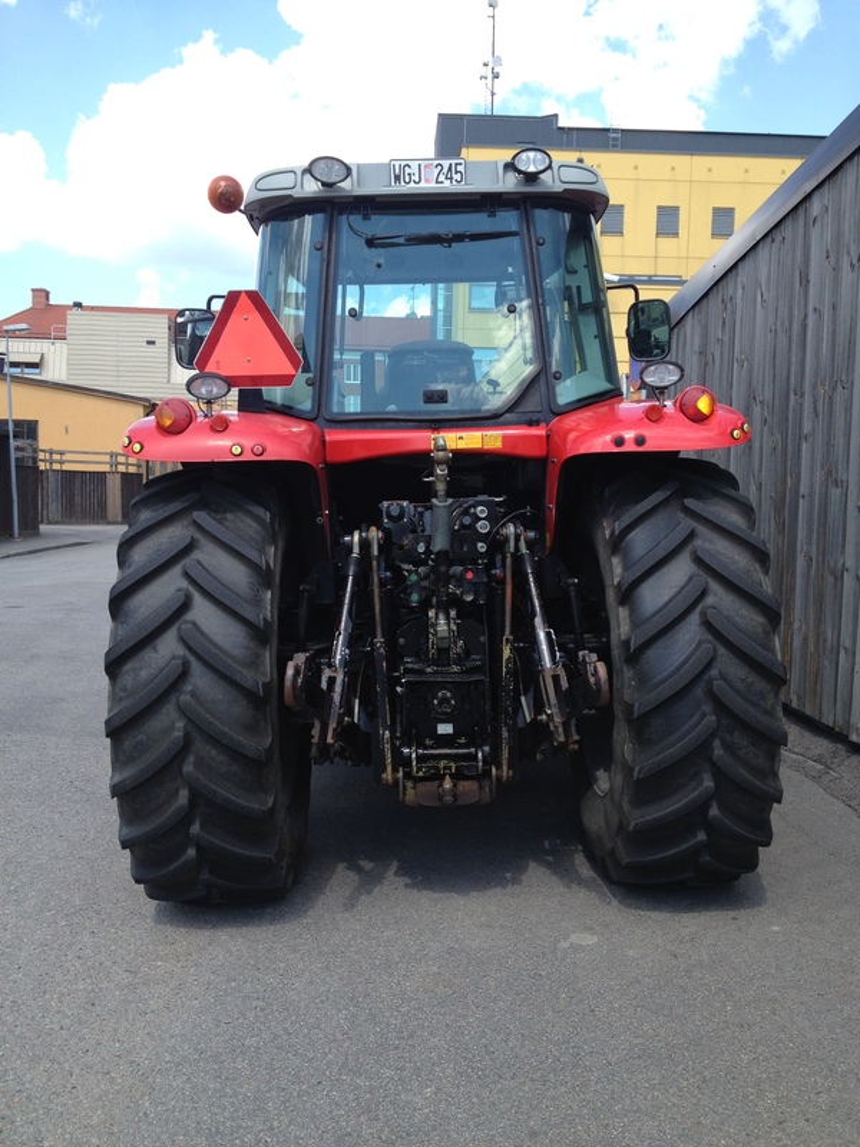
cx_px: 430
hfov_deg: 40.7
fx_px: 1159
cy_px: 574
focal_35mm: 35
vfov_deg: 52.6
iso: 50
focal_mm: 4.28
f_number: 2.4
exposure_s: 1/665
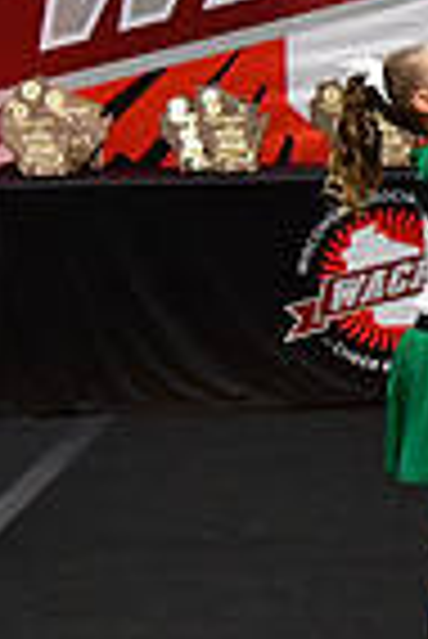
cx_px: 1293
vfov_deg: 4.5
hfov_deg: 3.0
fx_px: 8129
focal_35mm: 457
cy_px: -61
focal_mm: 75
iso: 4000
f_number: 3.5
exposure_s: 1/500
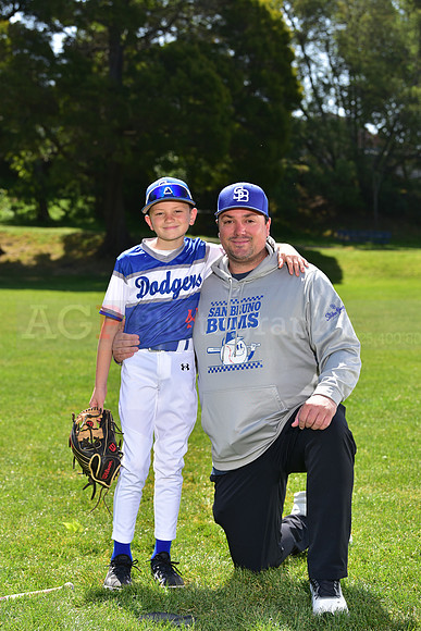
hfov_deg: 16.1
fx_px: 1490
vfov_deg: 23.9
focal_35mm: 85
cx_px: 210
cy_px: 316
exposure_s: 1/250
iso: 80
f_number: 5.6
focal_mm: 85
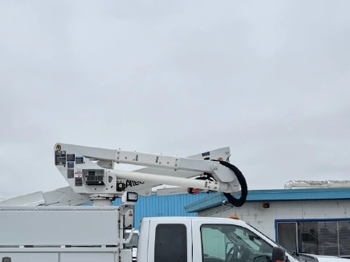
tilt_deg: +1.2
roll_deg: +1.3
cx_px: 129
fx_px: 445
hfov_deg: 42.6
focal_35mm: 44
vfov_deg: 31.9
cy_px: 216
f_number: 1.78
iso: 80
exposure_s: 1/1261
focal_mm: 6.76
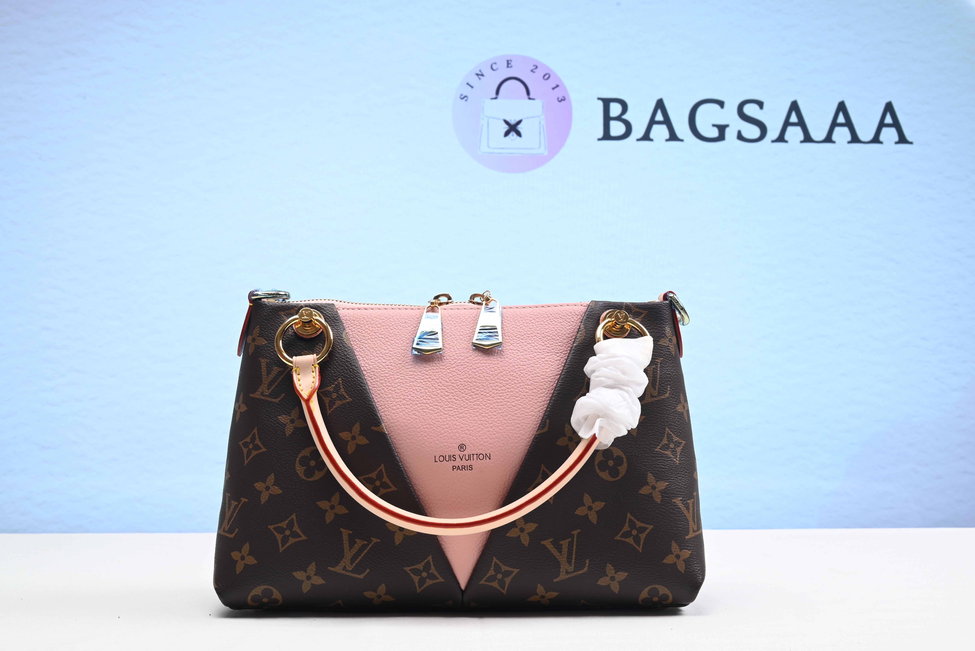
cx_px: 488
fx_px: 1111
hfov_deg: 47.4
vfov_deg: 32.7
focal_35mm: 41
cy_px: 326
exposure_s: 1/2
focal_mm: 41
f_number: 16
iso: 100
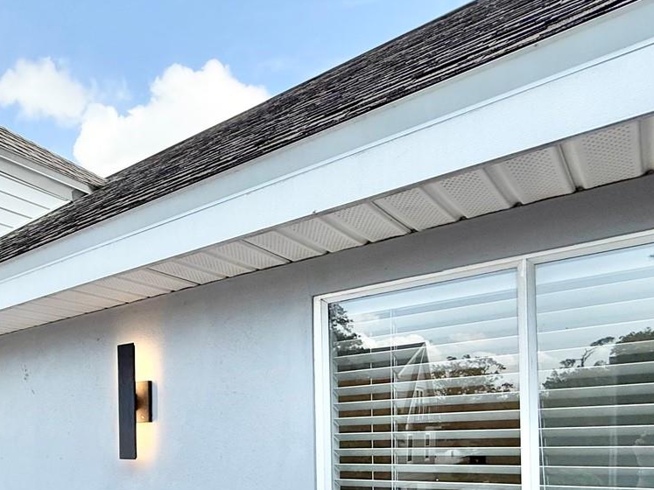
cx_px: 61
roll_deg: +0.2
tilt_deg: +1.3
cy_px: 439
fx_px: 567
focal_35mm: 30
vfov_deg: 42.9
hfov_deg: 52.5
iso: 64
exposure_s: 1/1050
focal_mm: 2.22
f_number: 2.2
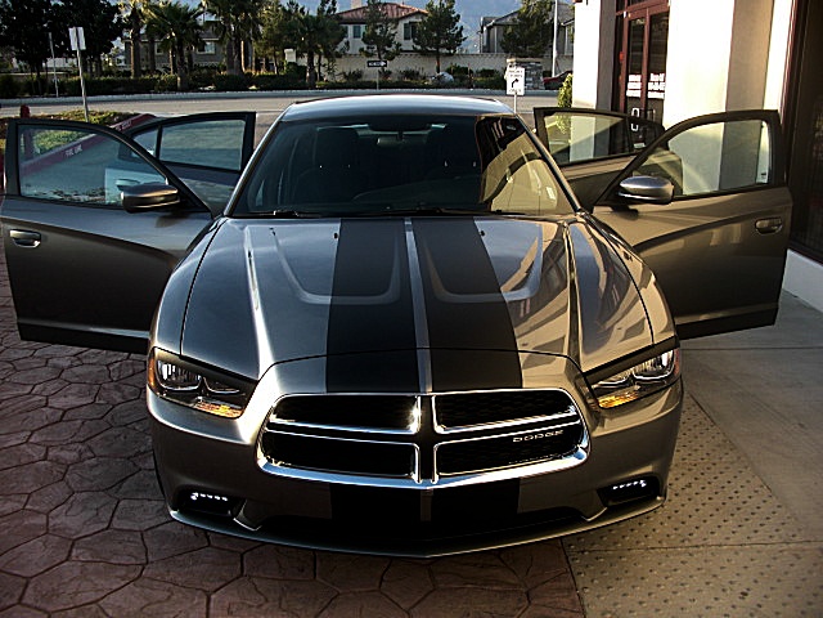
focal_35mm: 36
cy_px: 309
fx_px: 856
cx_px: 412
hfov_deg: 51.4
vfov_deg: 39.7
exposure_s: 1/125
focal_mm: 6.3
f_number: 2.8
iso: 50
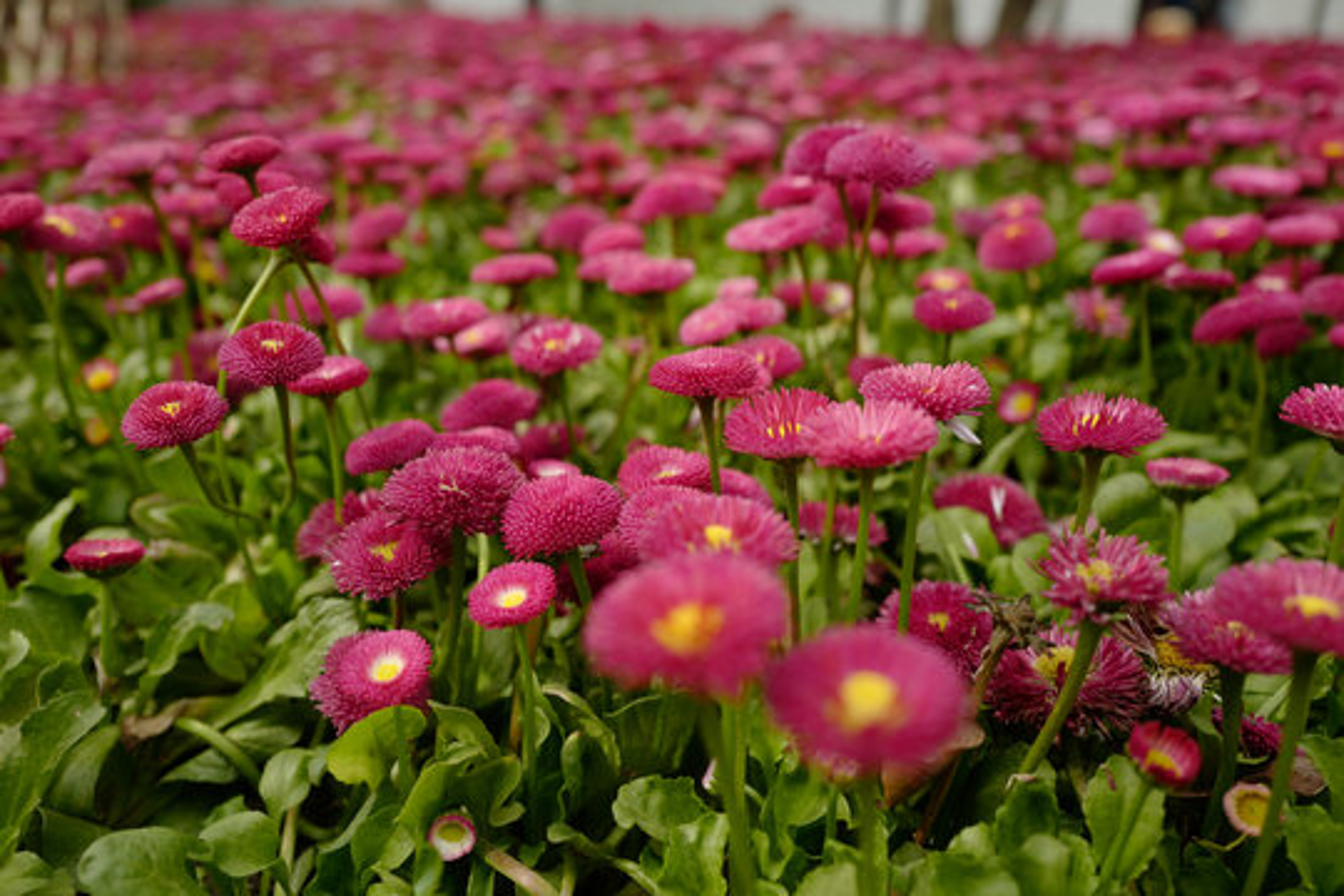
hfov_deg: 65.5
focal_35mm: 28
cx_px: 672
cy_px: 448
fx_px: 1045
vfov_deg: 46.4
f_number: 3.5
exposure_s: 1/1250
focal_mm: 28
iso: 400
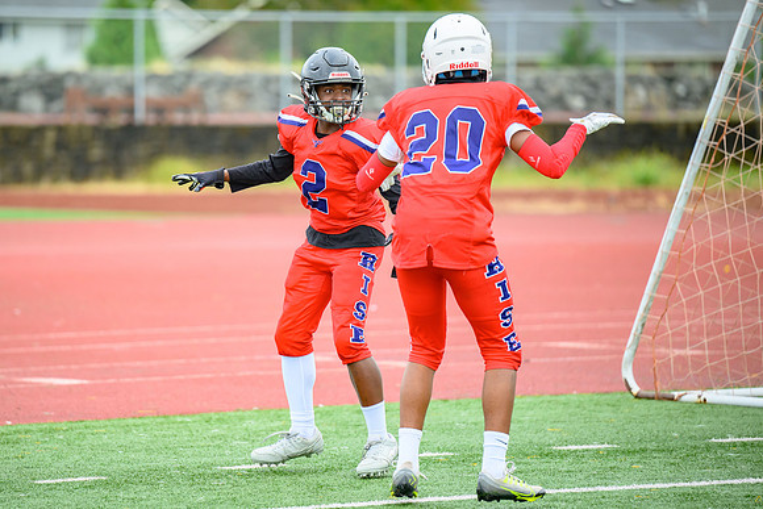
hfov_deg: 8.5
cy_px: 228
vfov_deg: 5.7
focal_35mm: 242
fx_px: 5137
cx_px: 309
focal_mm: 200
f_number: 2.8
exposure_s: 1/1250
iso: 800
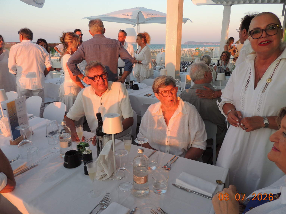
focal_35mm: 25
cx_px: 137
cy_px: 109
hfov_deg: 69.4
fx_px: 207
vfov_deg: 54.9
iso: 100
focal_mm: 4.3
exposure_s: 1/160
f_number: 3
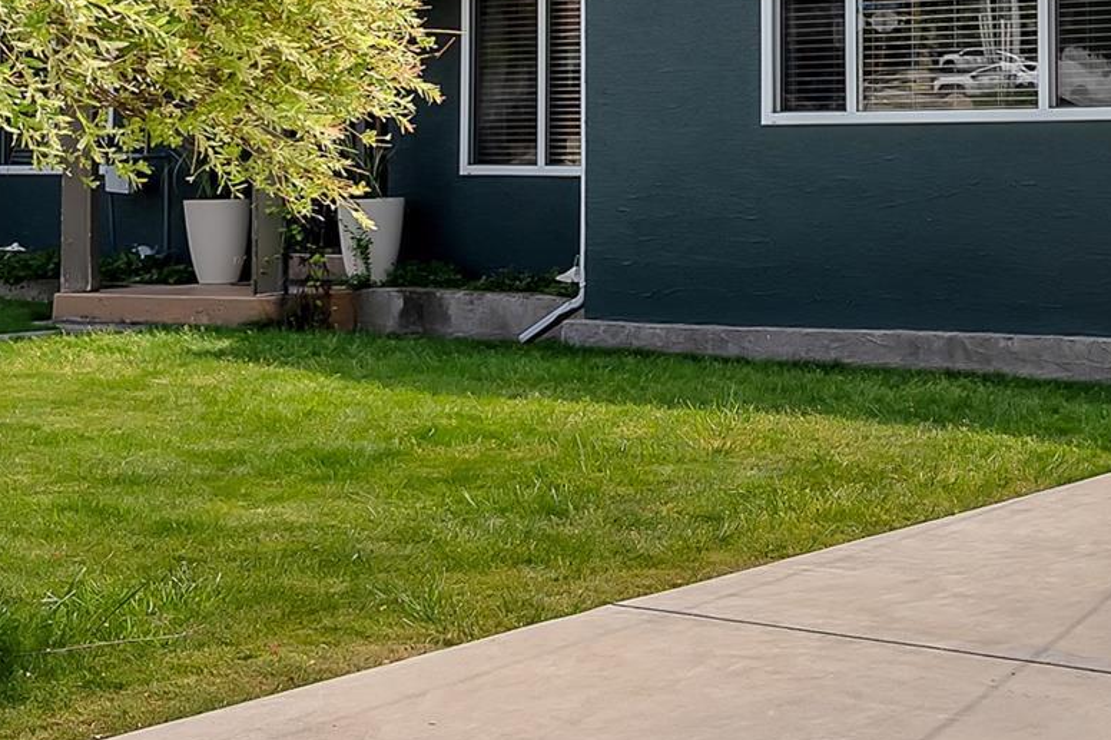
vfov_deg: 19.8
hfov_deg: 26.2
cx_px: 1360
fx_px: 2093
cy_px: 134
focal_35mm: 68
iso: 100
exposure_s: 1/200
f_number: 8
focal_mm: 25.7
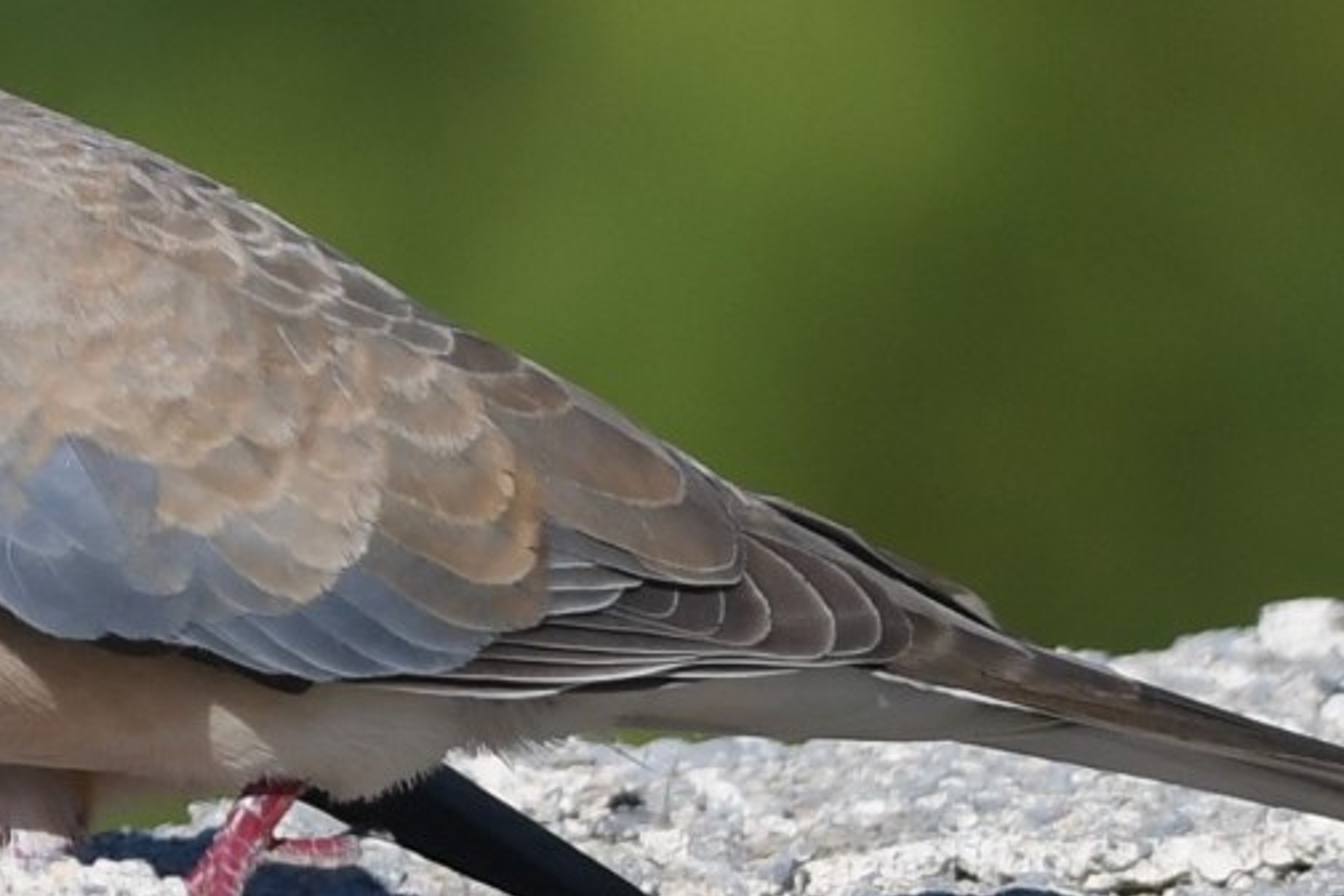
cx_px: 56
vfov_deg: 2.2
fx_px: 23332
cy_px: 315
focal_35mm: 625
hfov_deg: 3.3
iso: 200
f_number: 6.3
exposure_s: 1/1000
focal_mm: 200
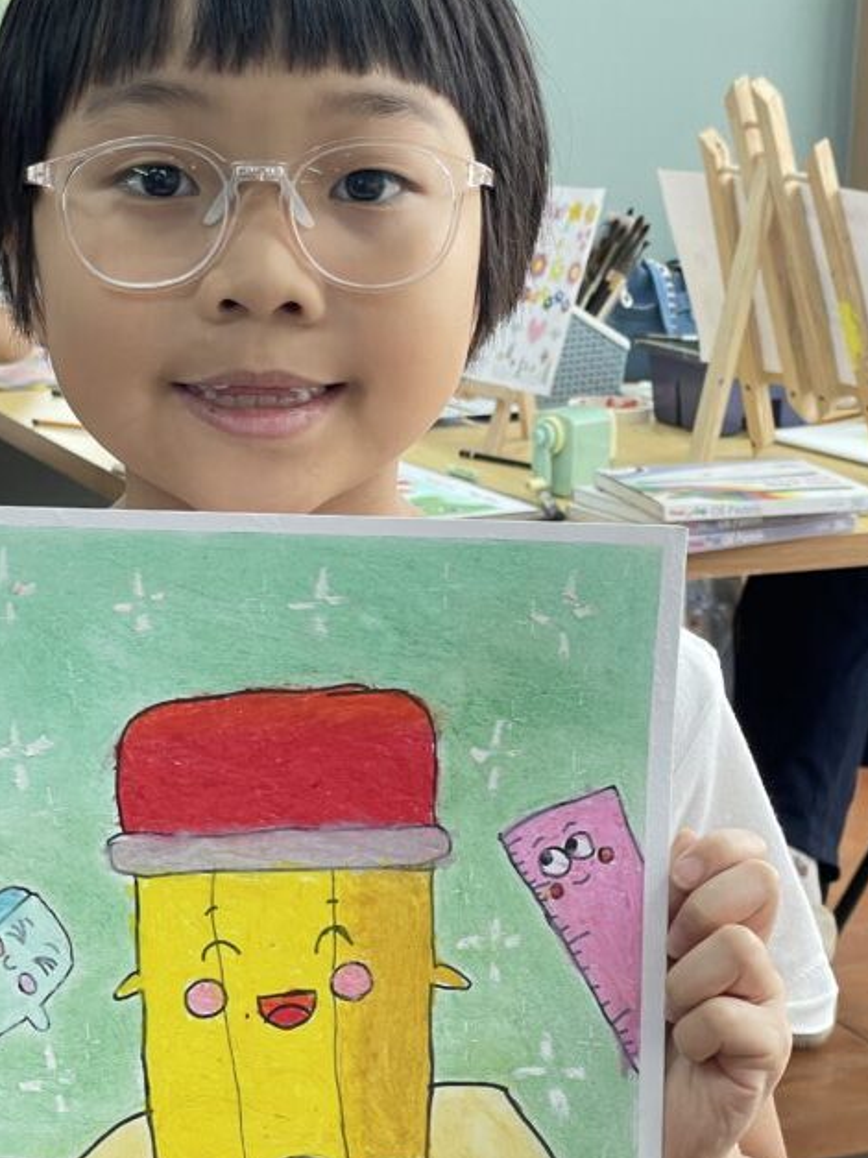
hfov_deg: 17.7
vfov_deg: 23.5
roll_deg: -0.7
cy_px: 765
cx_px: 244
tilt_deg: -16.6
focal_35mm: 83
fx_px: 2776
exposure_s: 1/100
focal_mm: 6
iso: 50
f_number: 2
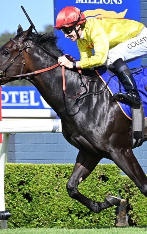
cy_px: 117
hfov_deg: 3.7
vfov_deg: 6.0
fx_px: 2263
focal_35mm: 353
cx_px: 144
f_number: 7.1
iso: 800
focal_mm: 230
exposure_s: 1/2000
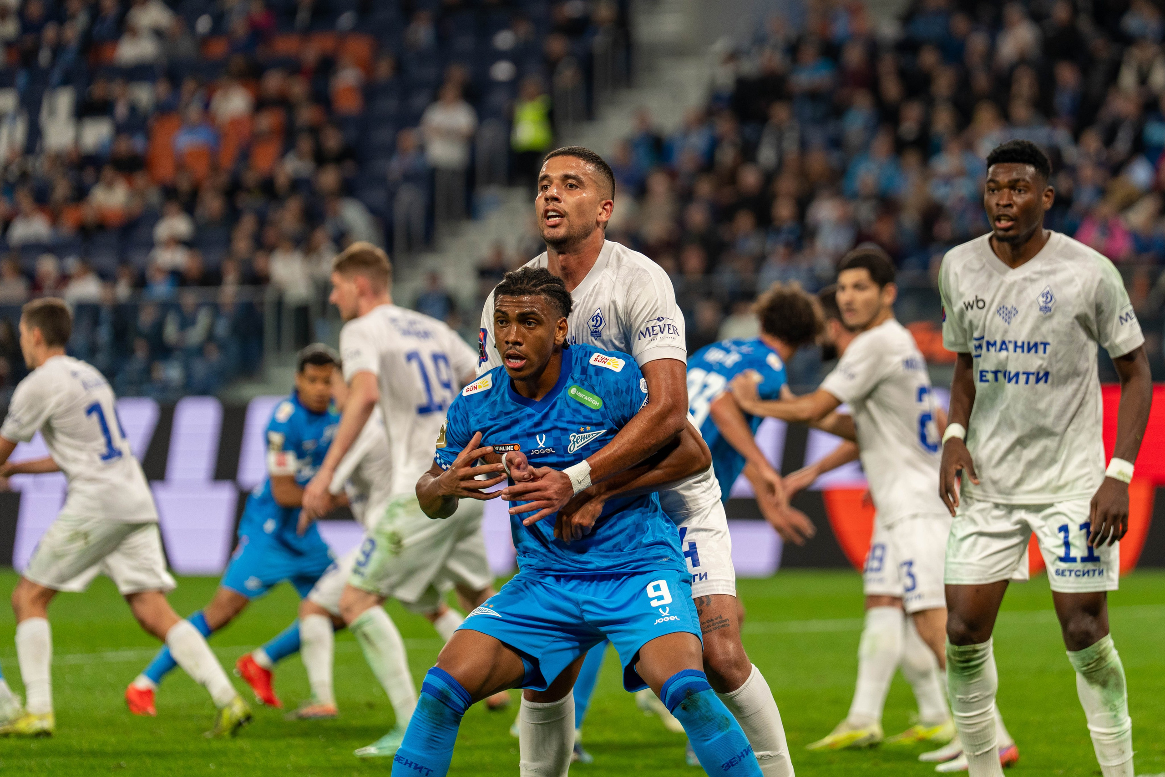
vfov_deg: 6.2
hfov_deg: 9.4
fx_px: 7118
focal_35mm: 220
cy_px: 277
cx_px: 751
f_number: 2.8
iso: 800
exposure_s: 1/1000
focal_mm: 170
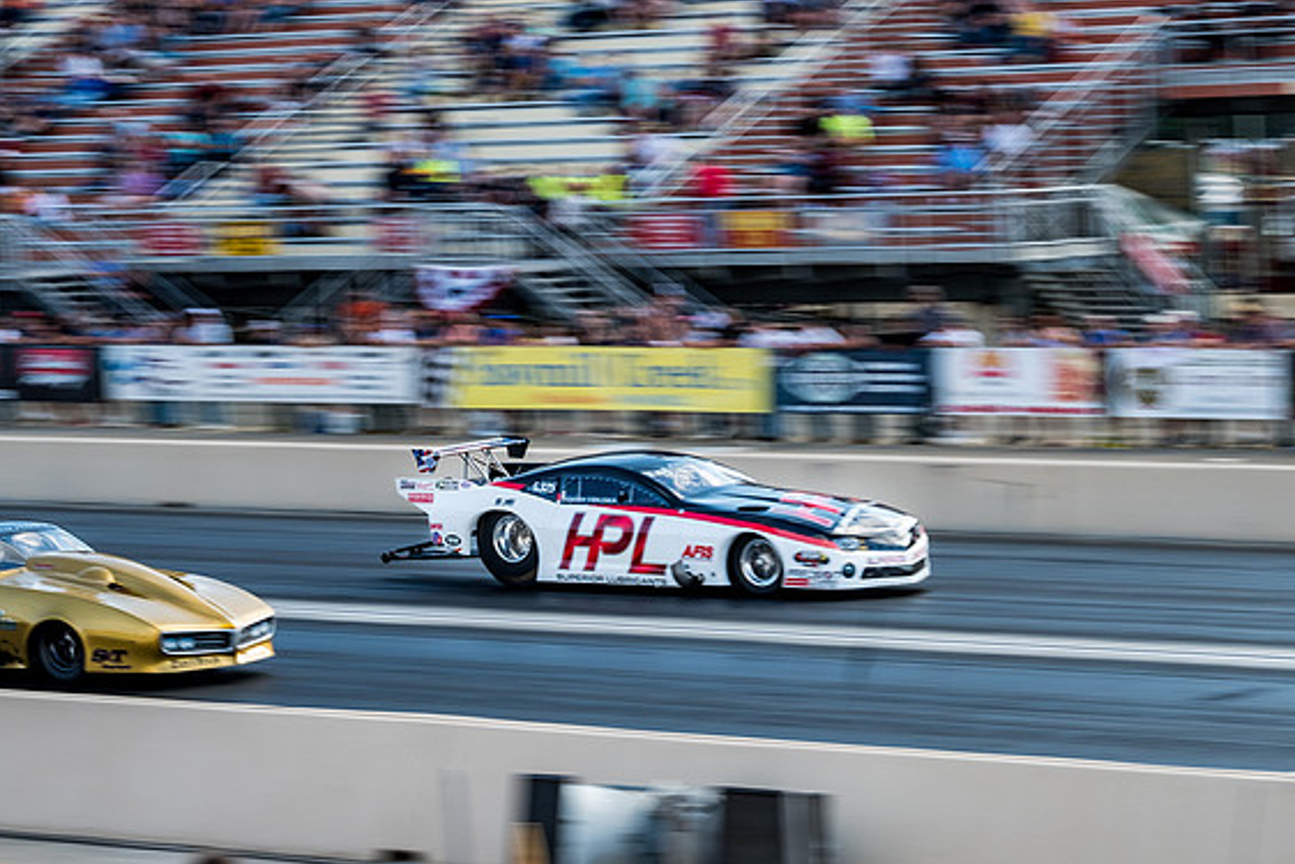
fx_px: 4713
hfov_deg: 15.6
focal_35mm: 131
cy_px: 390
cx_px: 741
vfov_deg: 10.5
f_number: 9
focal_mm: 74.4
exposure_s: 1/200
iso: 400
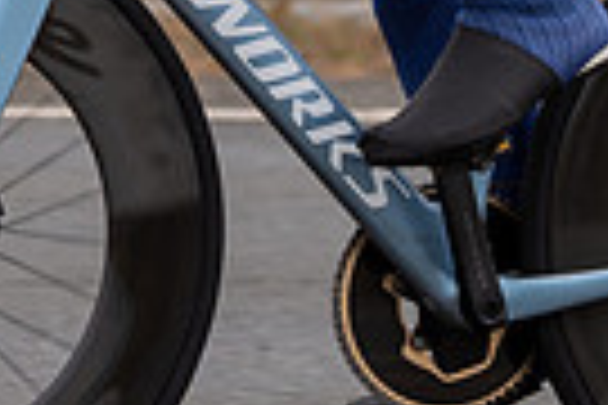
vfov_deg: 3.0
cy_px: -250
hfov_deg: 4.6
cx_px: 203
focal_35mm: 451
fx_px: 7616
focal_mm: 75
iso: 100
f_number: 3.5
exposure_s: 1/800
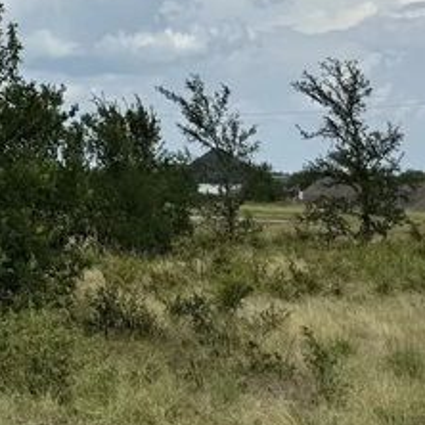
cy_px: 109
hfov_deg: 14.3
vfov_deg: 17.6
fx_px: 1361
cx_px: -463
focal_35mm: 98
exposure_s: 1/7353
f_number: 1.78
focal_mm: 6.76
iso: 80
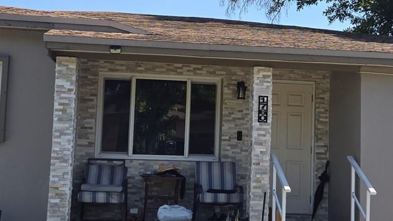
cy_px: 83
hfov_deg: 32.8
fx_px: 667
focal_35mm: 64
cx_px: 231
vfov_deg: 18.8
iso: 25
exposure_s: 1/900
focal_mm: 5.4
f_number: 1.8
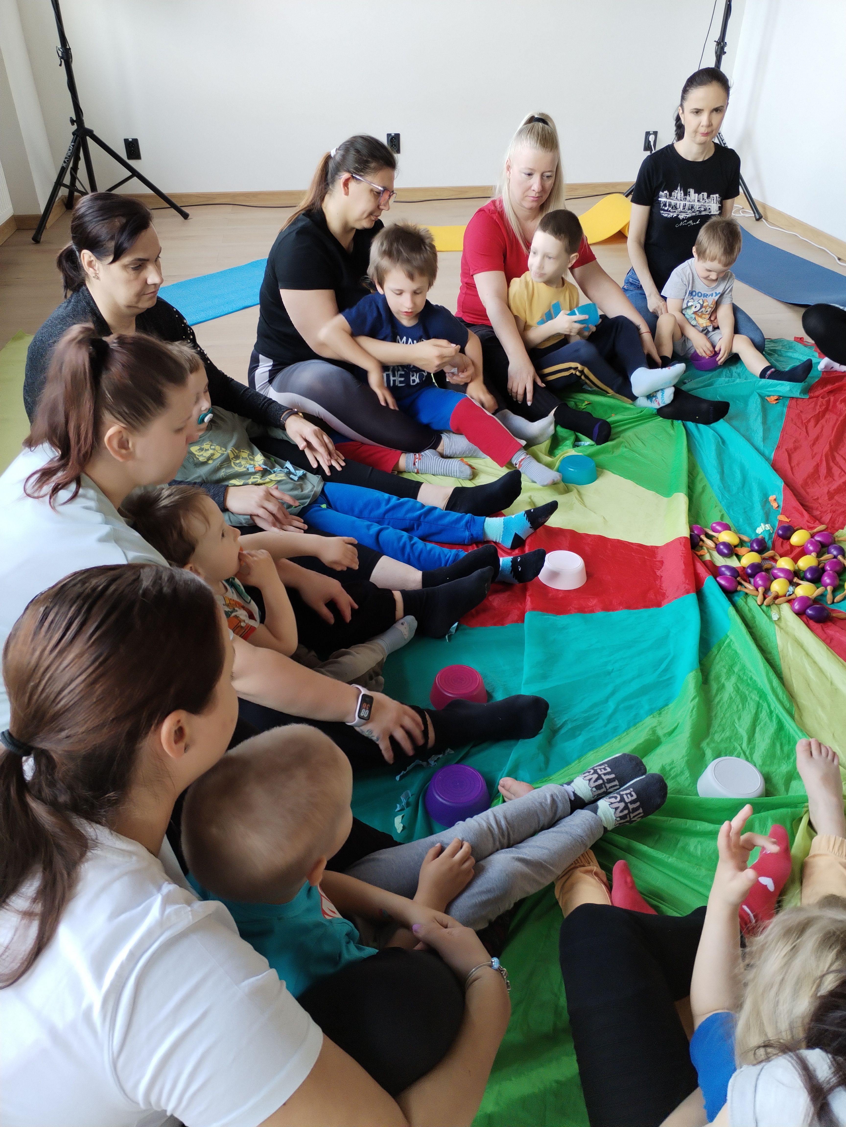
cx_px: 423
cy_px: 564
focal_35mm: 29
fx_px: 945
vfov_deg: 61.7
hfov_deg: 48.2
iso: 222
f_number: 1.8
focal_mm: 4.75
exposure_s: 1/60
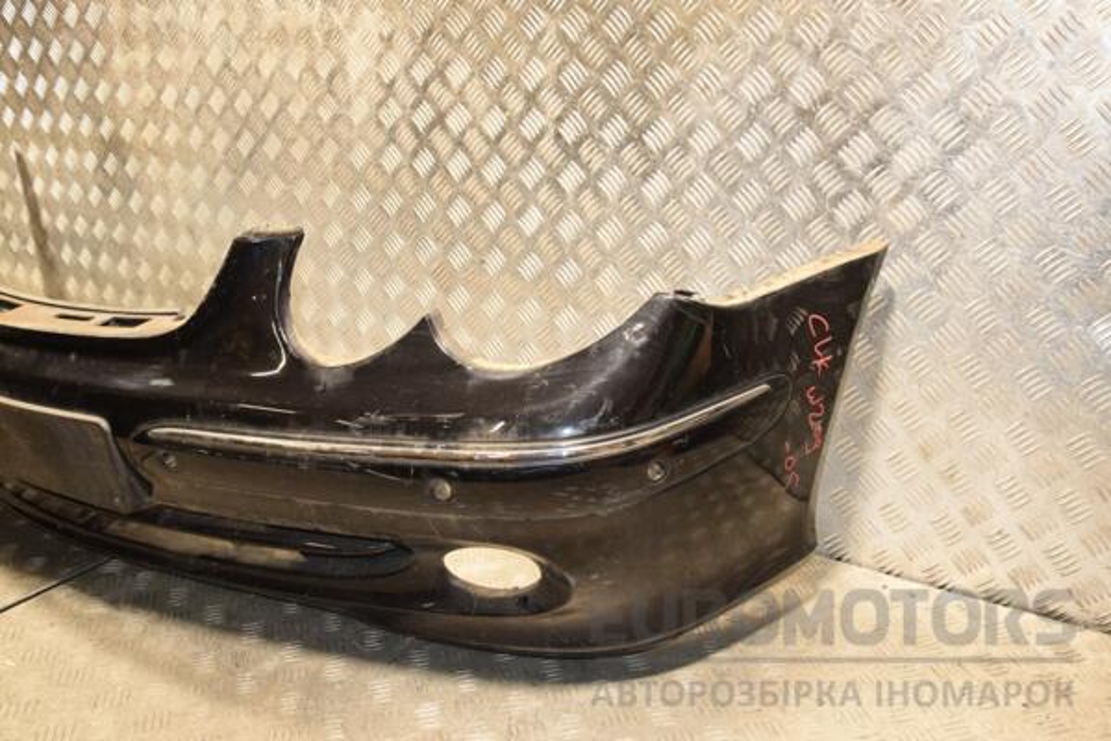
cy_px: 370
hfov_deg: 57.2
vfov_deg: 40.0
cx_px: 556
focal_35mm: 33
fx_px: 1018
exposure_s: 1/100
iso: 800
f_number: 5
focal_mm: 22
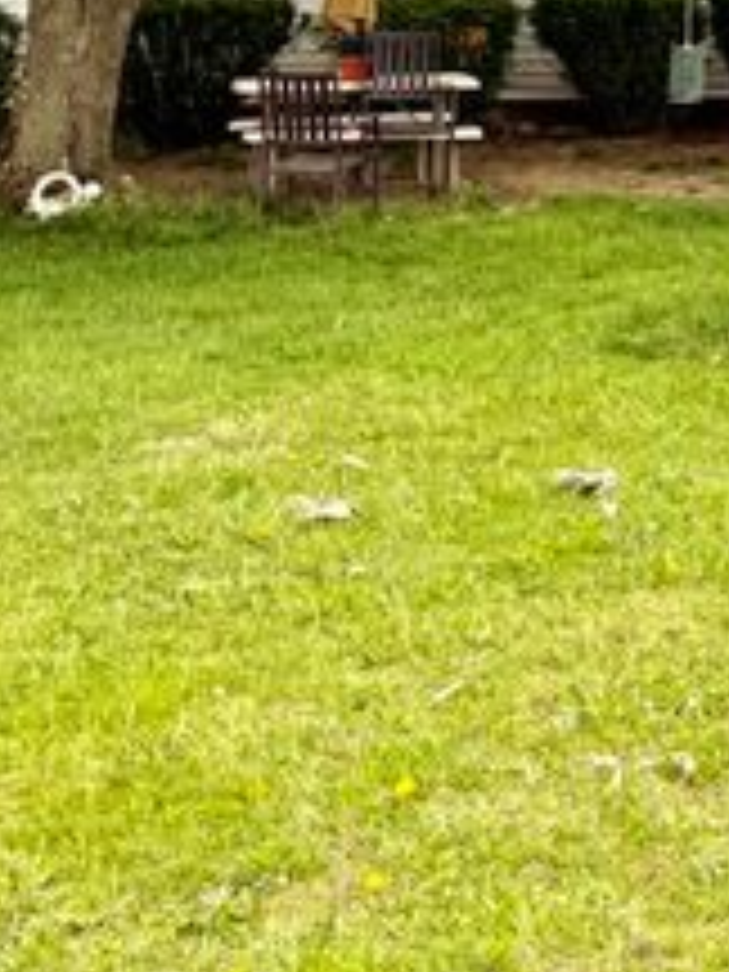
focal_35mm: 74
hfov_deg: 19.0
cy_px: -407
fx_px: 2078
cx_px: 819
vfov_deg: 22.5
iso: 100
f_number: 1.78
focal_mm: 6.76
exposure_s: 1/3279
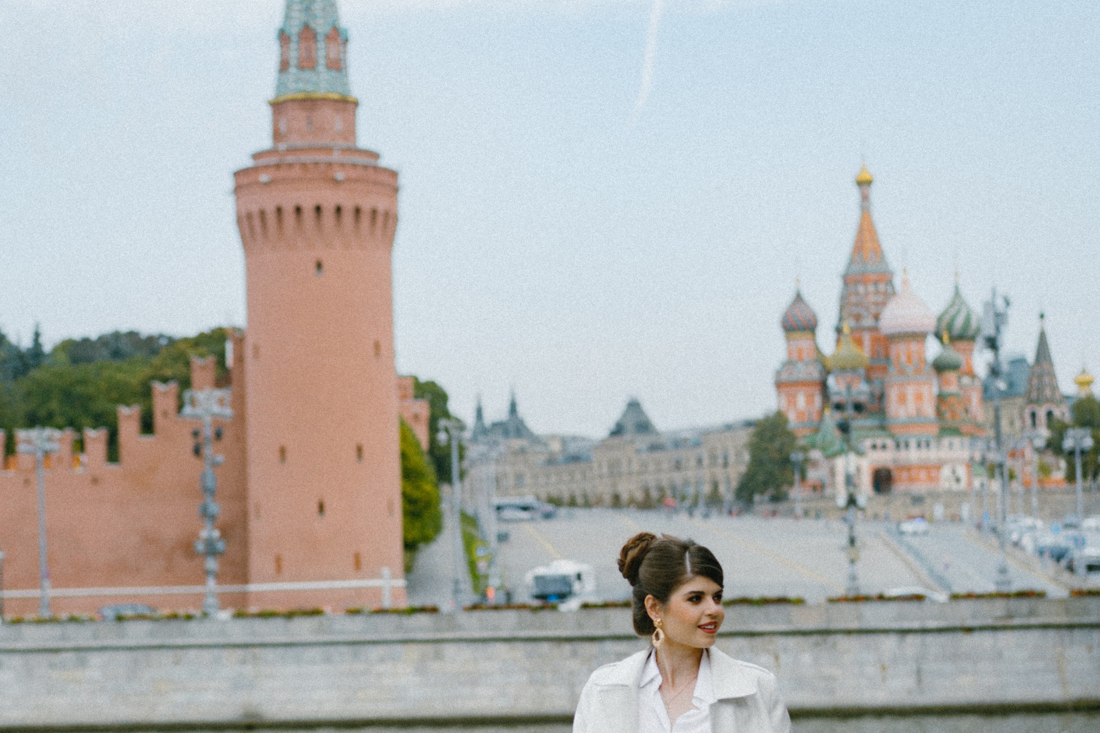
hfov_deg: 24.5
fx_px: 2536
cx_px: 553
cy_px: 583
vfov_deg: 16.3
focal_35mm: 83
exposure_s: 1/1000
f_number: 2.5
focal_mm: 55
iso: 125
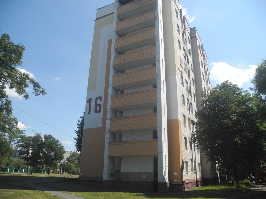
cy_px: 100
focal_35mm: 28
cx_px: 133
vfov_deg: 49.7
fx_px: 215
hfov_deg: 63.4
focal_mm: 6
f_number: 3.5
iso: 100
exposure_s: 1/800
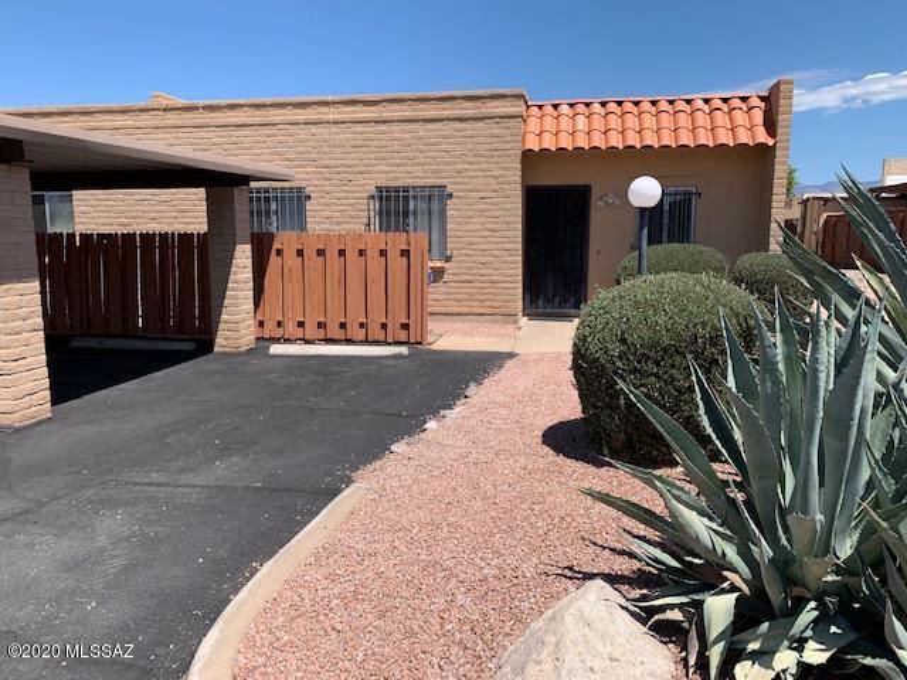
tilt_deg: -8.9
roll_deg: -0.3
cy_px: 340
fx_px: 681
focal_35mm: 26
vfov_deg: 53.1
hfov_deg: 67.3
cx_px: 454
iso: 25
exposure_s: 1/2114
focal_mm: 4.25
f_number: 1.8
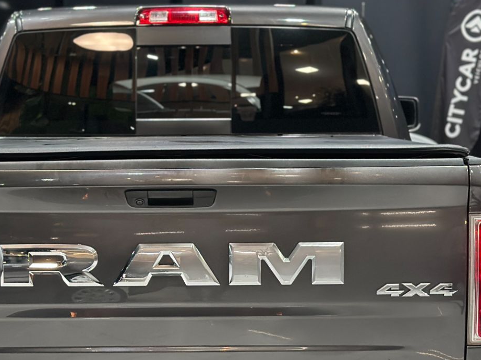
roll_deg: -0.9
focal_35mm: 100
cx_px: 185
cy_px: 262
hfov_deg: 19.6
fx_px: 1389
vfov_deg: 14.7
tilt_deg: -8.3
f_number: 1.78
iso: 200
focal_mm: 6.86
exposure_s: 1/60
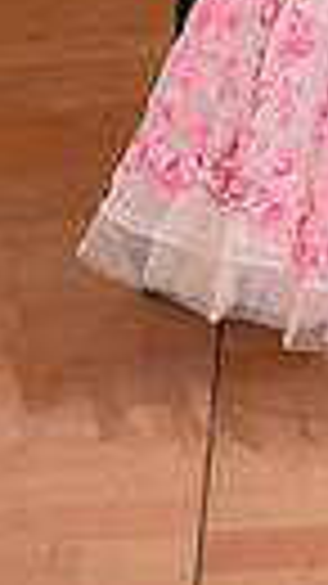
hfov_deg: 5.7
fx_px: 3267
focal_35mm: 211
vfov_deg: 9.4
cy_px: -706
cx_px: 357
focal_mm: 45
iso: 2000
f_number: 5.6
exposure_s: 1/250
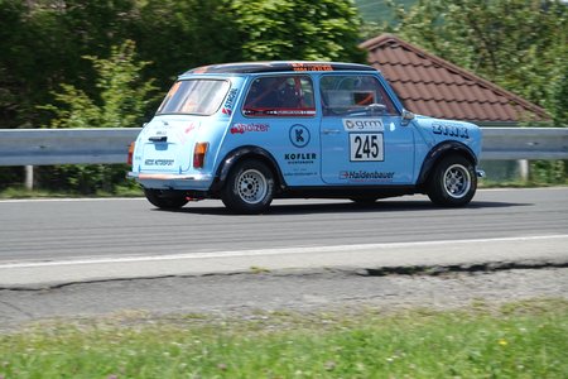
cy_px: 190
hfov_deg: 12.5
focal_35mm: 164
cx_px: 284
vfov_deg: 8.4
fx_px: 2587
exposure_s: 1/800
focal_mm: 60.29
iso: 160
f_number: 4
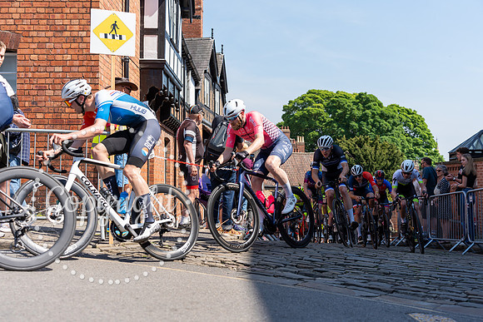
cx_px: 242
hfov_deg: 43.6
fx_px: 604
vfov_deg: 29.9
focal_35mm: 45
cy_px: 161
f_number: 4
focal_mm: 45
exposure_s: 1/800
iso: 160
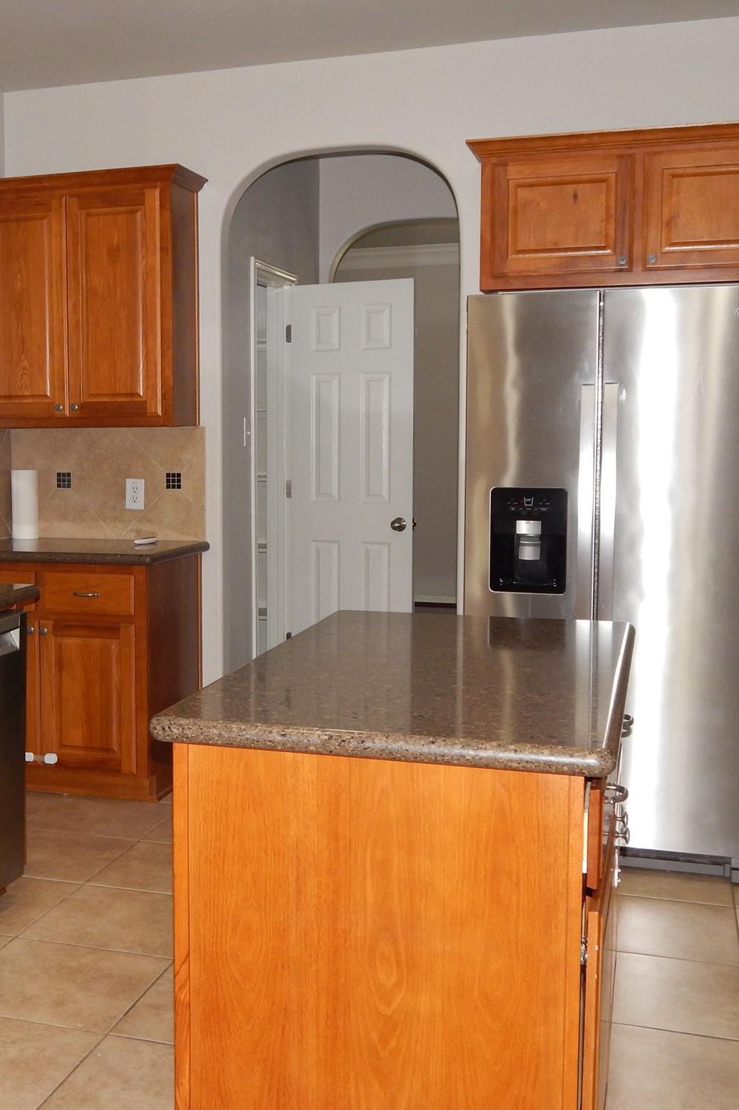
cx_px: 145
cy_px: 549
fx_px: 1355
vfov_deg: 44.5
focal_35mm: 44
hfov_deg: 29.8
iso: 250
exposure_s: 1/30
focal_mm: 5.6
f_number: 3.2
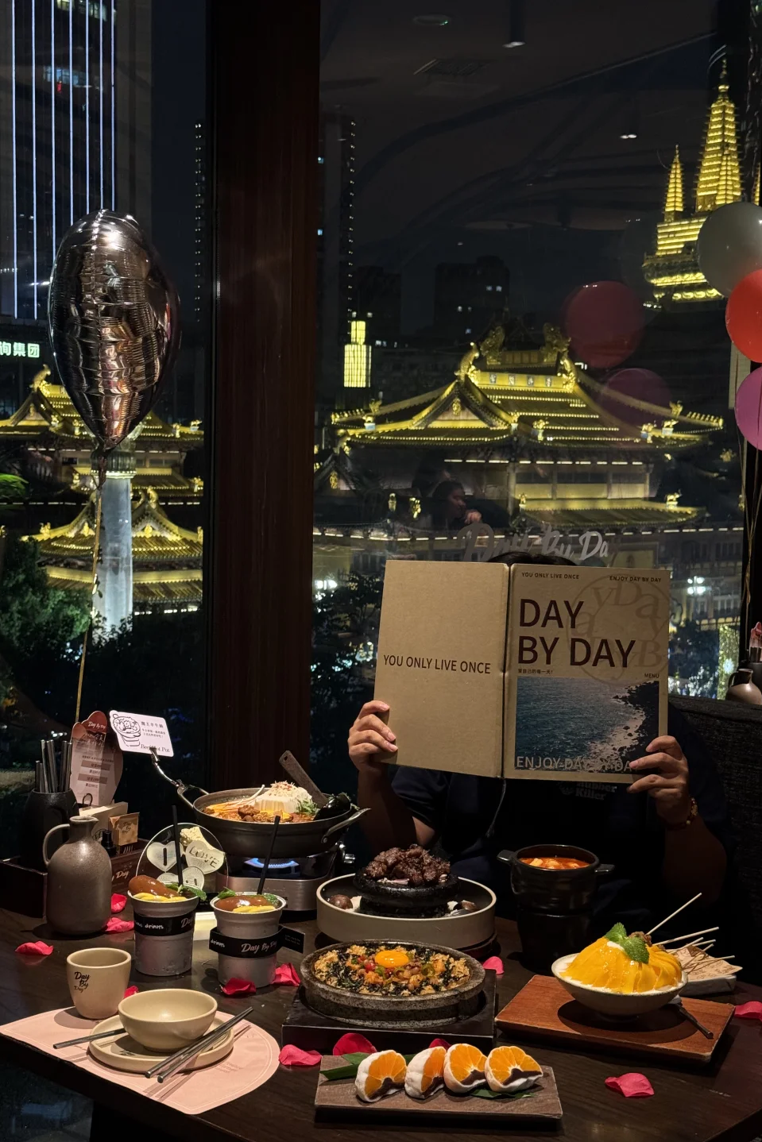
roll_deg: -1.2
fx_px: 1587
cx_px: 353
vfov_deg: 39.6
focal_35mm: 50
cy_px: 571
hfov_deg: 27.0
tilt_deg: -4.9
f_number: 1.78
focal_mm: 6.76
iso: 250
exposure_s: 1/53
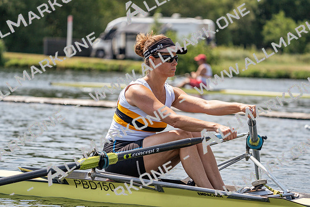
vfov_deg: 6.9
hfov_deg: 10.3
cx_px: 155
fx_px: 1723
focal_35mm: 200
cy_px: 104
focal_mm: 200
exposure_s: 1/1600
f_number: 5.6
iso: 200
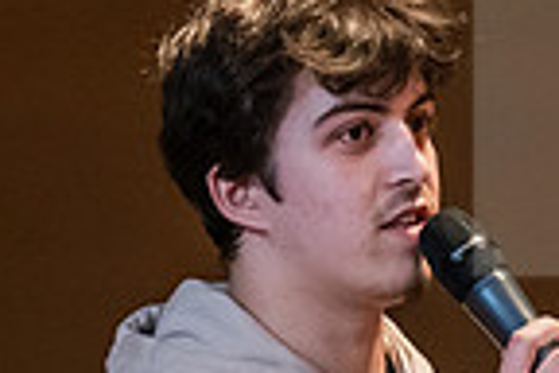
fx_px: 8462
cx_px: 357
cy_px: 422
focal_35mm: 545
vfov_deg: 2.5
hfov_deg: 3.8
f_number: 2.8
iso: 3200
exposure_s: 1/200
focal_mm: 135
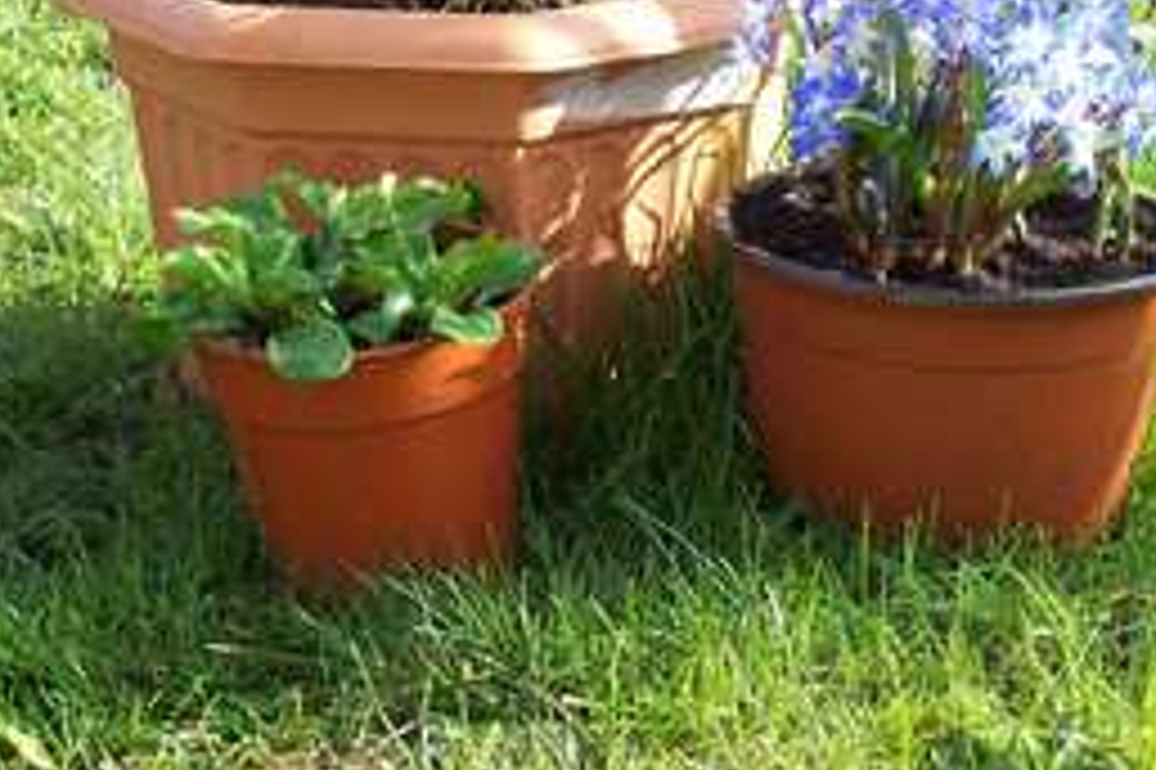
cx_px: 607
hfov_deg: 13.3
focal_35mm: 155
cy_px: 113
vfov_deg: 8.8
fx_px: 4974
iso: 80
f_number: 4.3
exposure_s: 1/151
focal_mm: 14.3
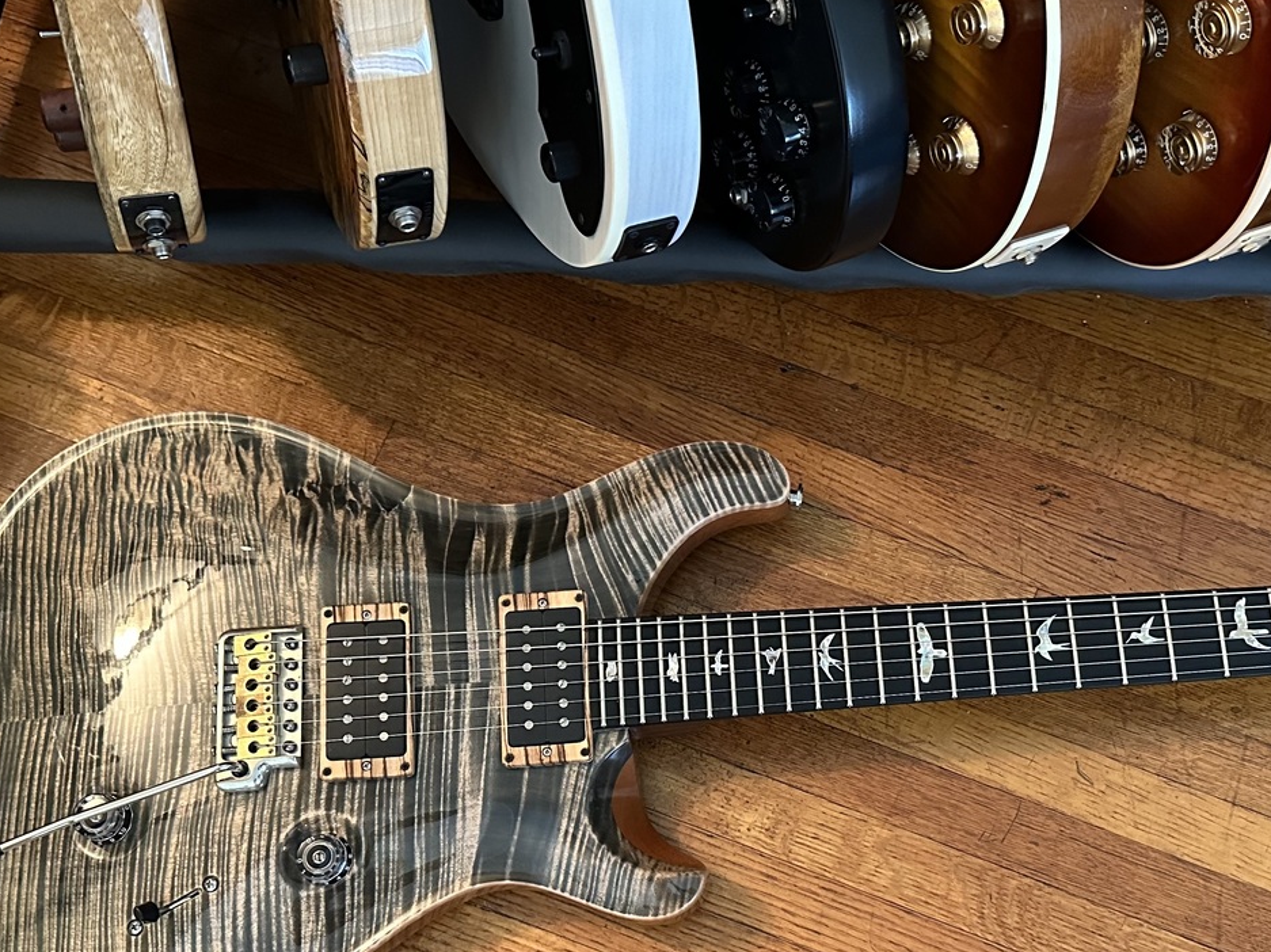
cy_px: 617
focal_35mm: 41
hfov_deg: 45.3
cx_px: 806
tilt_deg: -75.7
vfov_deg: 34.9
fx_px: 1505
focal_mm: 6.86
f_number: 1.78
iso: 800
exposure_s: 1/30
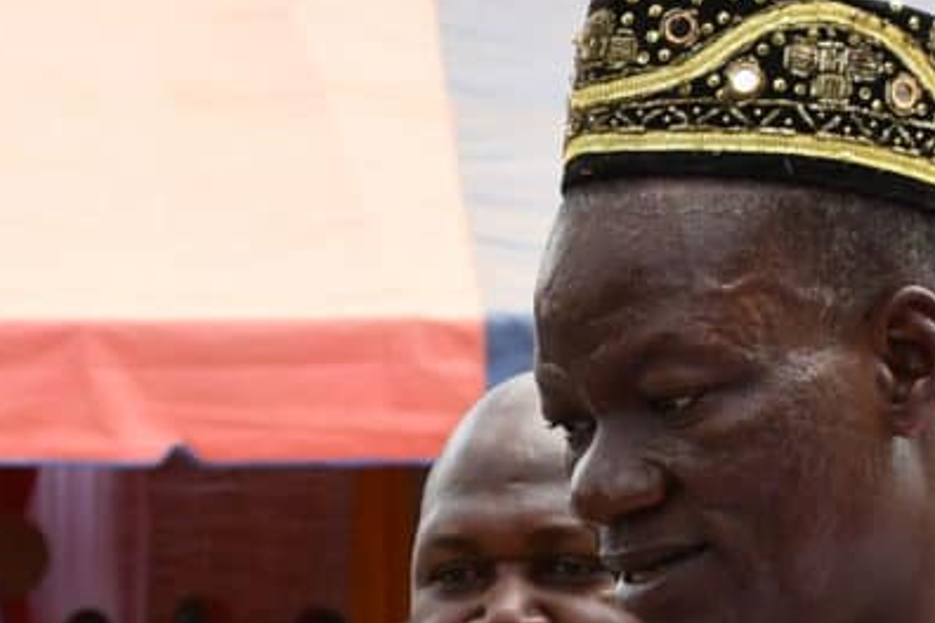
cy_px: 804
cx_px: -165
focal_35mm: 248
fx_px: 6441
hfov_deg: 8.2
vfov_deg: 5.5
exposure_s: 1/250
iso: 200
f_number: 7.1
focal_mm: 32
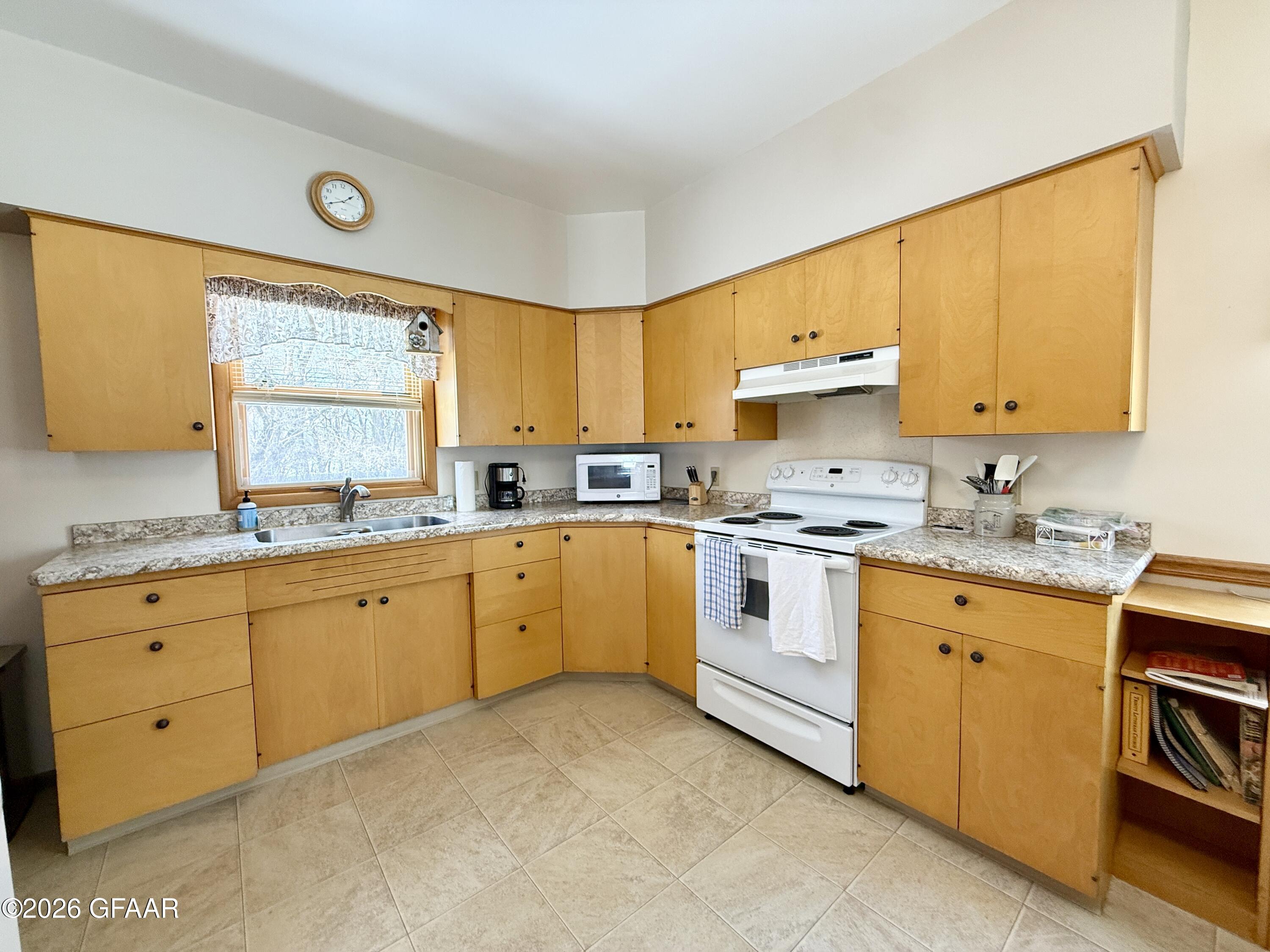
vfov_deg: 85.7
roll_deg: +0.6
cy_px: 476
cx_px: 635
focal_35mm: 14
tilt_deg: -3.7
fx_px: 514
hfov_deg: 102.1
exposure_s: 1/120
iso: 160
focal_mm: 2.22
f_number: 2.2
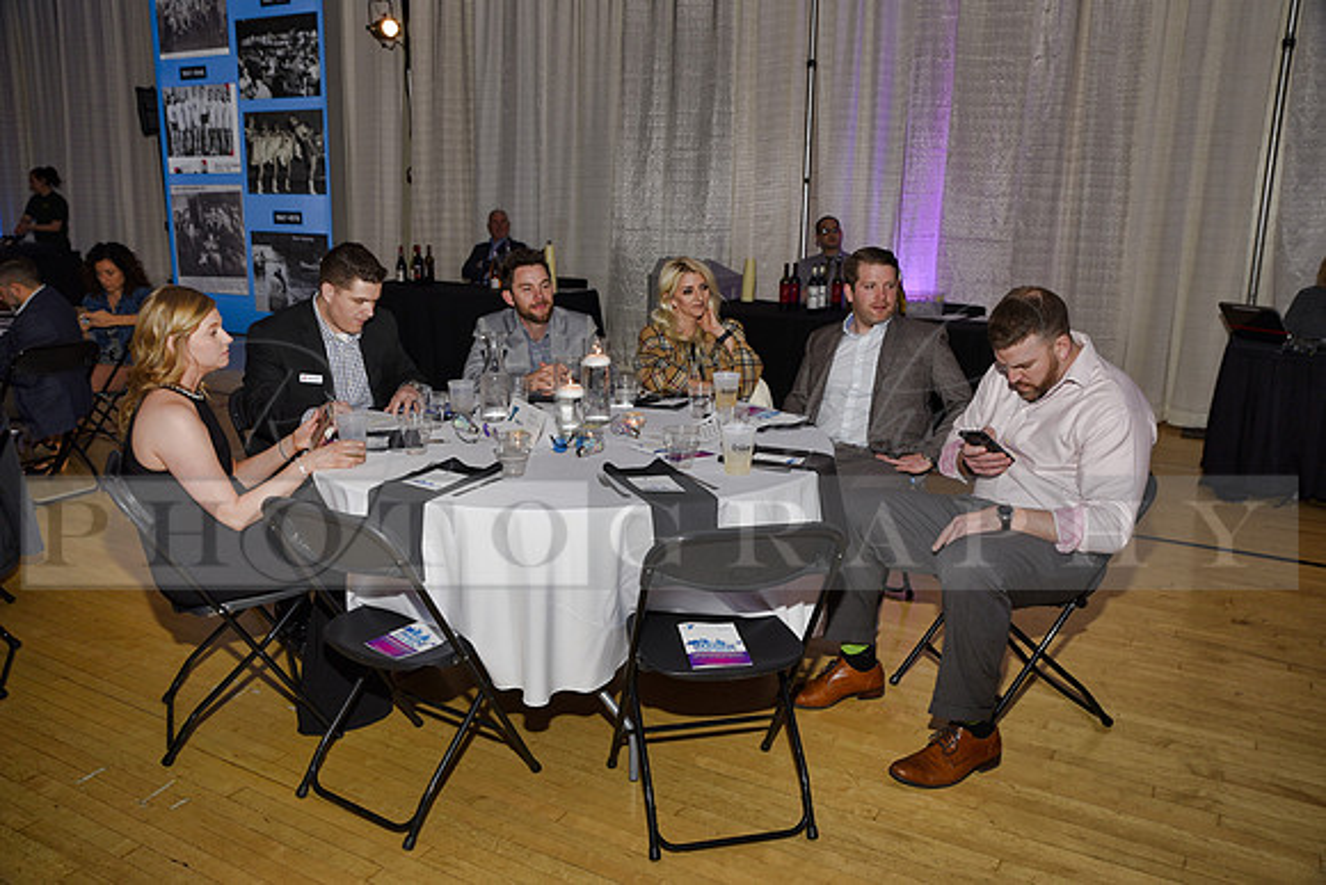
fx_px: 1068
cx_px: 663
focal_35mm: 29
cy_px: 442
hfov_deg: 63.6
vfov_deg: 45.0
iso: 200
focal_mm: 29
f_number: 5
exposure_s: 1/60
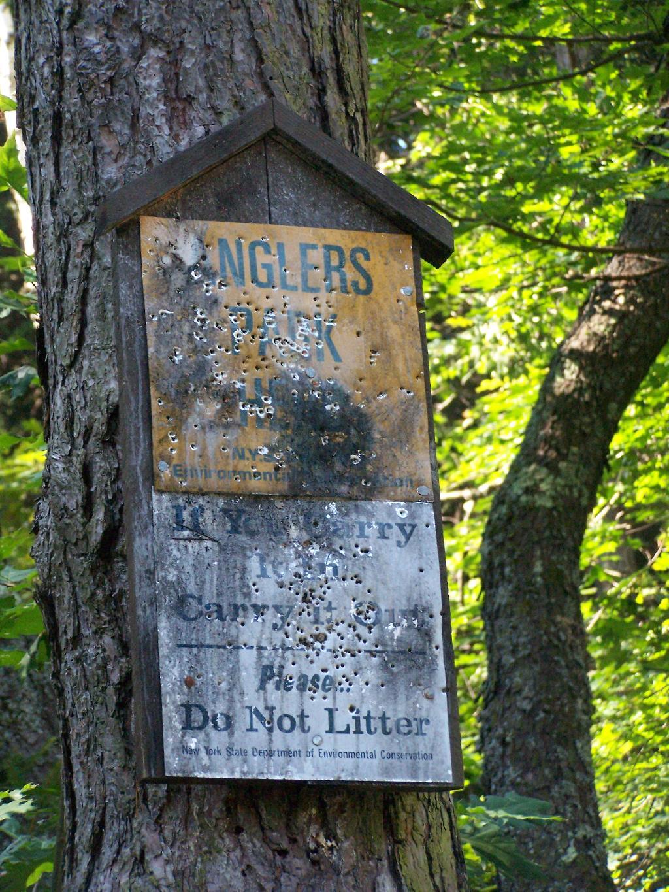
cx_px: 334
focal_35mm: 128
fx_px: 3298
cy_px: 446
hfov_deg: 11.6
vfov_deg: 15.4
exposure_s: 1/320
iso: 400
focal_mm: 21.2
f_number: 3.2
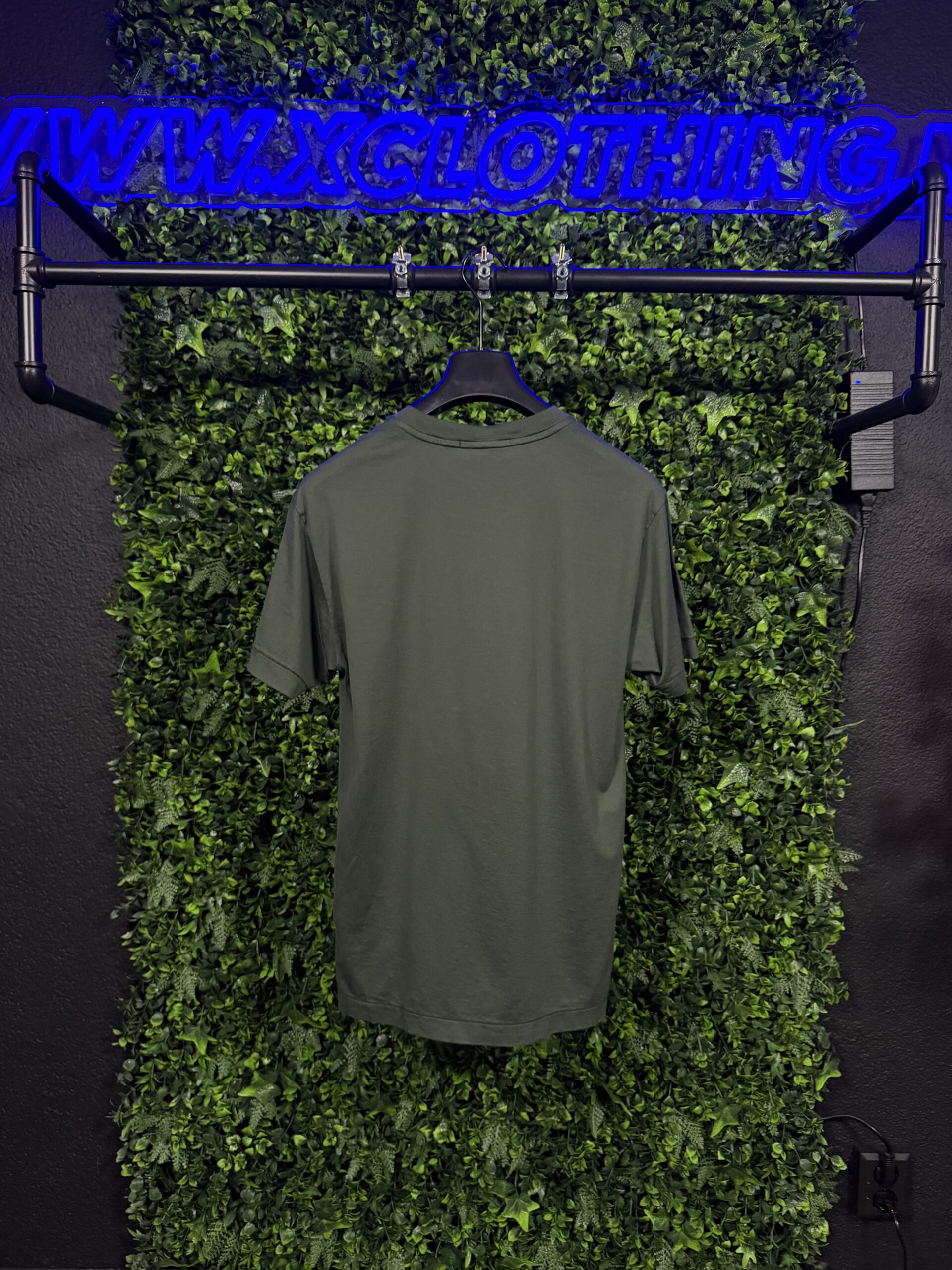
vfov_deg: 71.6
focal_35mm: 24
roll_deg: -0.7
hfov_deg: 56.8
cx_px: 476
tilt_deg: -3.2
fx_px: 880
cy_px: 635
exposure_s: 1/51
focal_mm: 6.76
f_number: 1.78
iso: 800
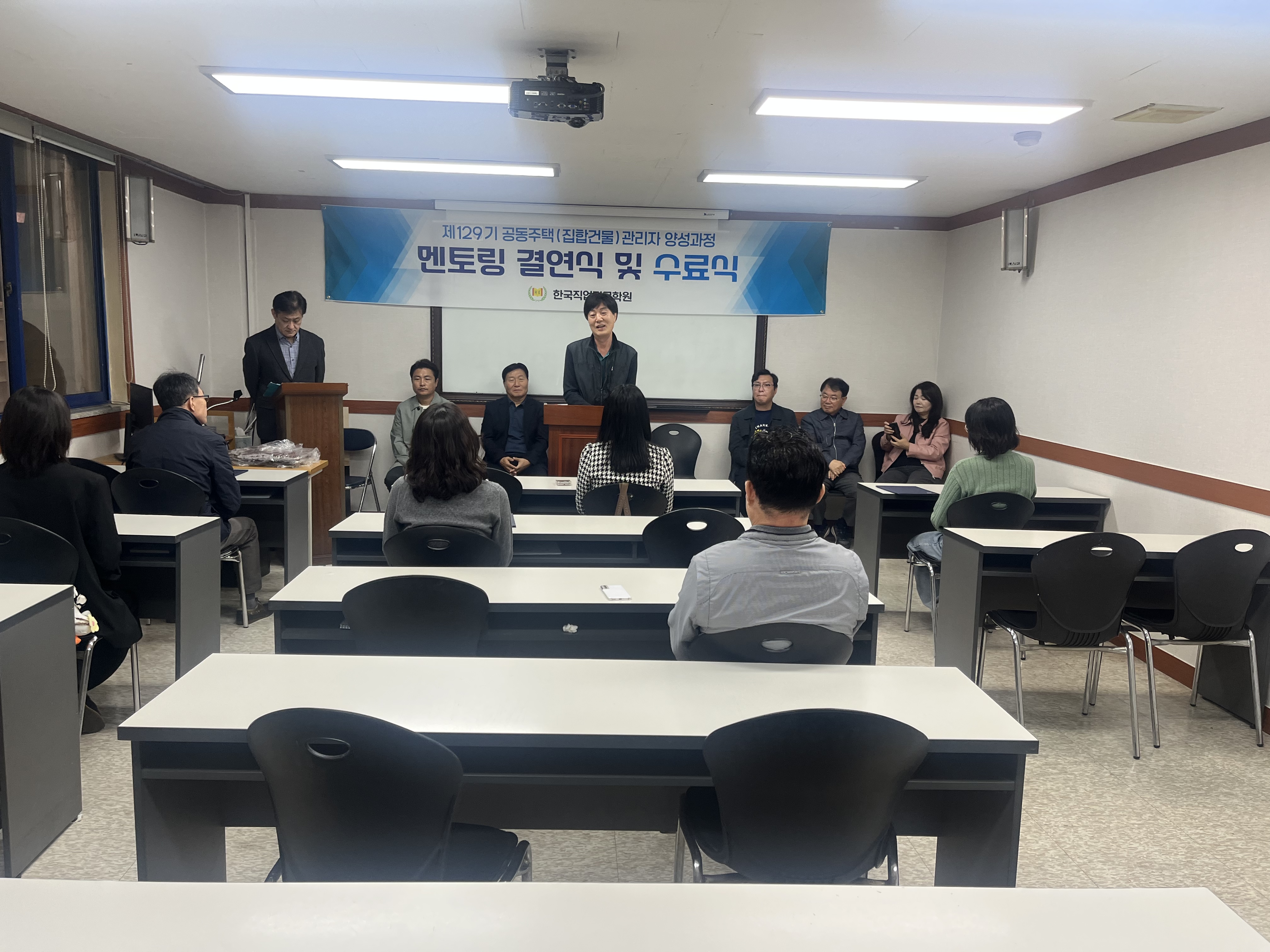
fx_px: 954
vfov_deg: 53.1
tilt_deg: -7.8
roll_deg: -1.0
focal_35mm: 26
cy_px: 476
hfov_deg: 67.3
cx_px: 635
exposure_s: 1/120
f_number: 1.6
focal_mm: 5.1
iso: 100
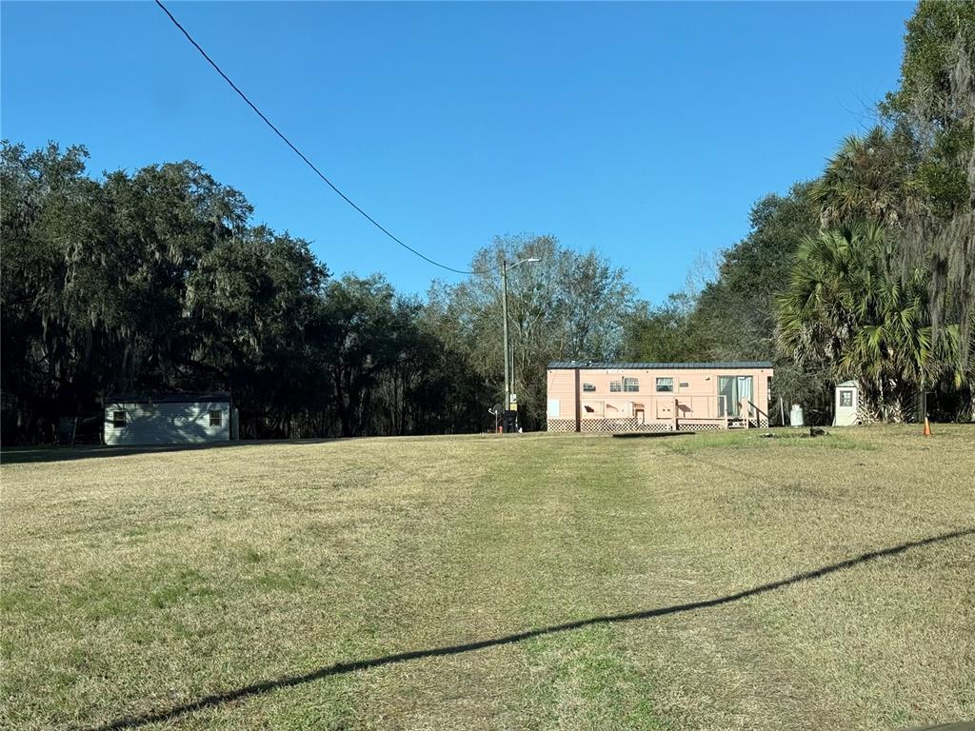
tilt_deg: +3.4
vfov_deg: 30.3
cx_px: 488
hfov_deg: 39.7
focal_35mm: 48
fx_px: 1352
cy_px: 366
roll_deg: +0.0
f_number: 1.78
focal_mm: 6.76
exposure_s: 1/2865
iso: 64
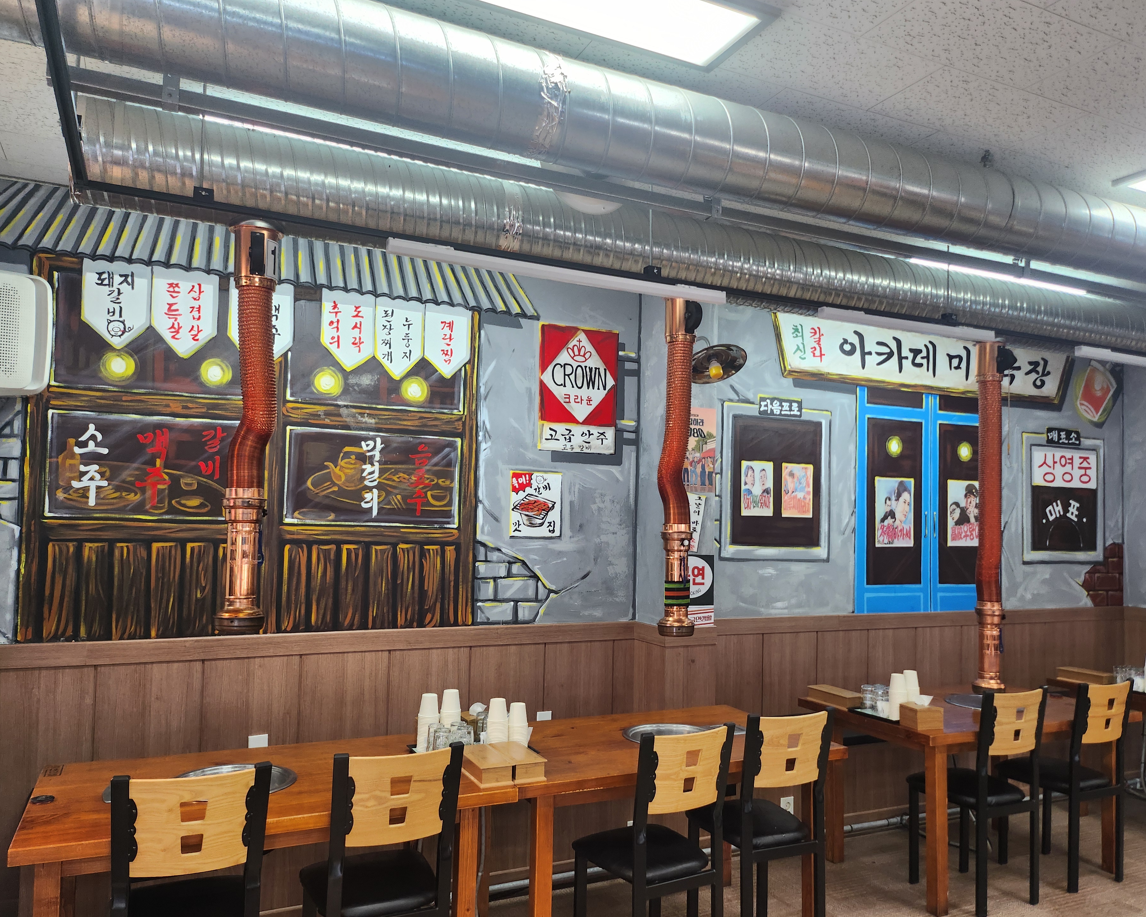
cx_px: 613
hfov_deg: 66.0
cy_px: 473
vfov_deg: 54.9
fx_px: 882
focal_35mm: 26
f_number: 1.8
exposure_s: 1/120
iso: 200
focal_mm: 5
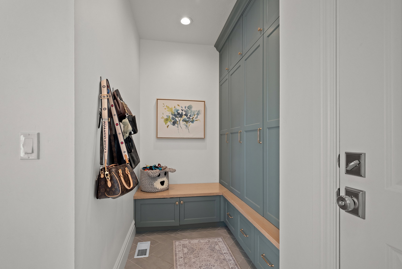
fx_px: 185
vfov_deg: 72.0
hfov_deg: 94.8
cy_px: 134
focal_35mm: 17
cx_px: 196
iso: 500
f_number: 8
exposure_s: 1/4
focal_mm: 15.5
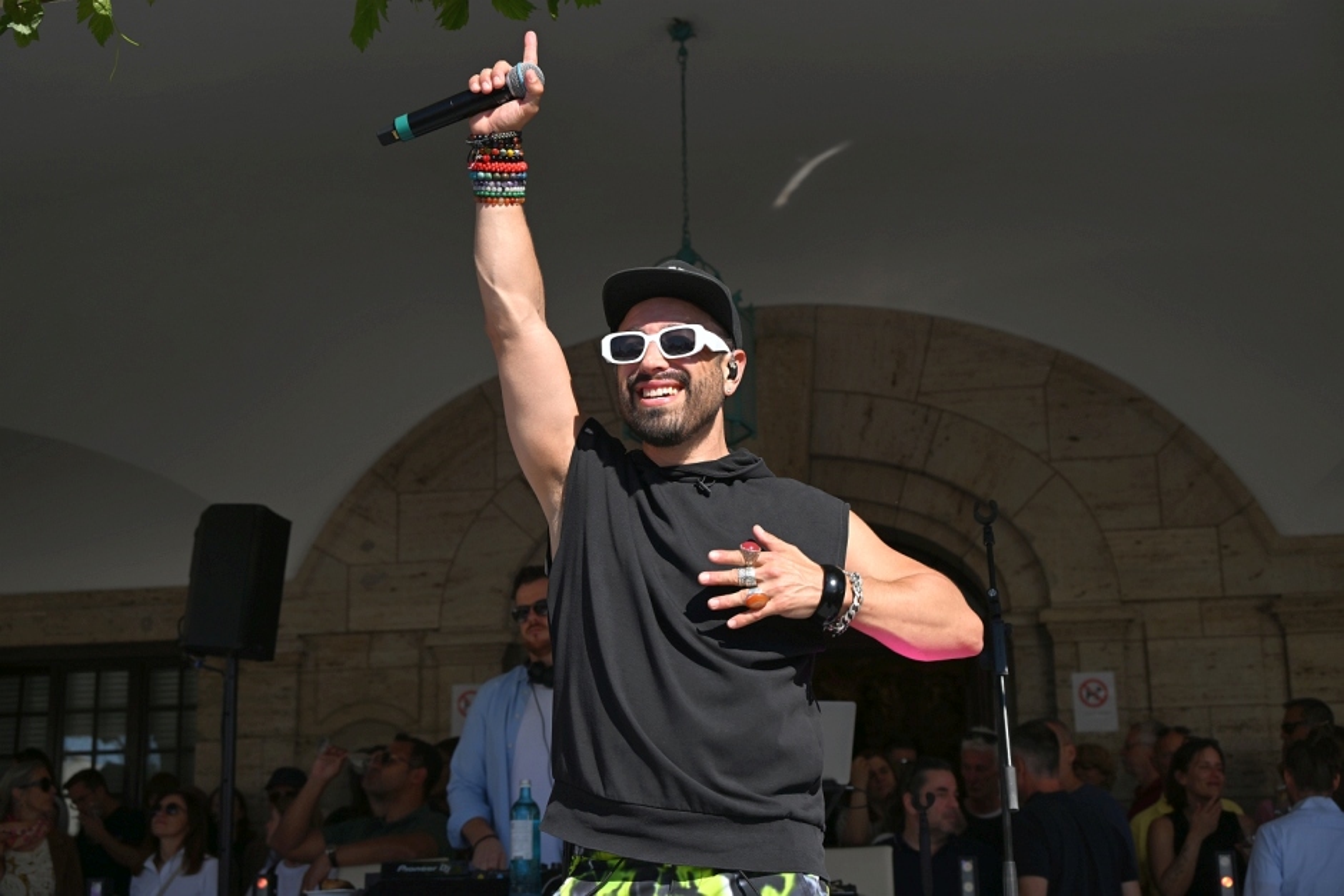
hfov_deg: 40.3
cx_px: 672
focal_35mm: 49
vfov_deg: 27.5
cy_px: 448
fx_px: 1829
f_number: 5.6
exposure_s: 1/800
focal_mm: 49
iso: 160
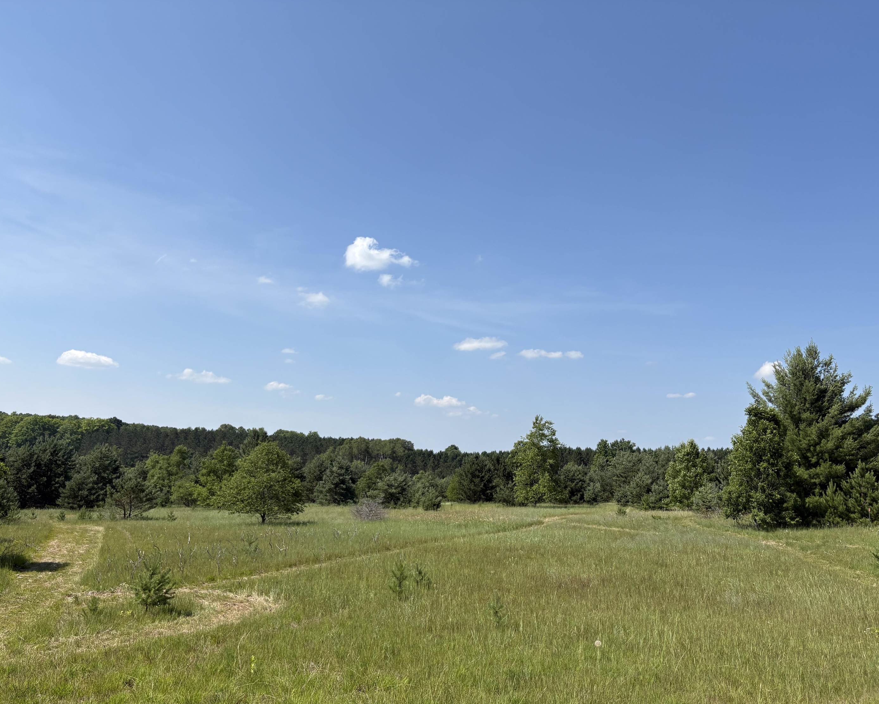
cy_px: 361
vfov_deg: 51.5
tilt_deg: +8.8
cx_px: 425
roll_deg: -1.0
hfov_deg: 62.2
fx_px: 728
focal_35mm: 28
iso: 50
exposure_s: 1/4065
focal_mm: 5.96
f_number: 1.6
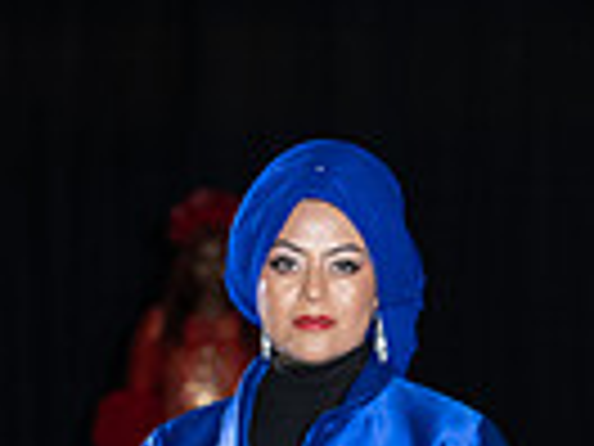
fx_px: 6761
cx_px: 342
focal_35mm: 394
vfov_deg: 3.7
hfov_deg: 5.0
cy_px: 1000
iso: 1250
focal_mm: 120
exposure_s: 1/160
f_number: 5.6
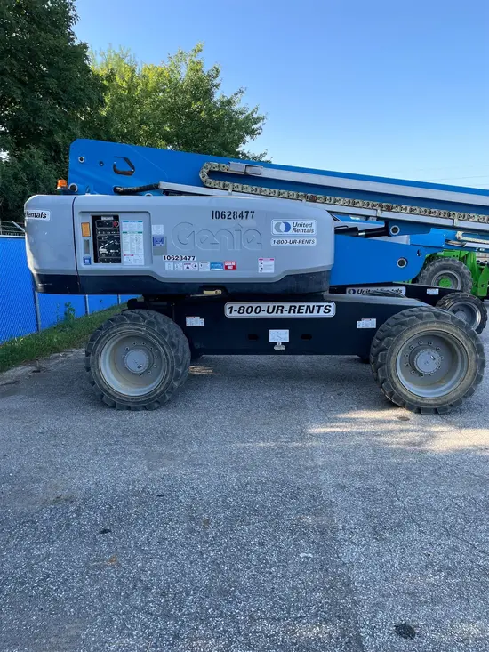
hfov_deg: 53.1
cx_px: 244
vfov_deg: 67.3
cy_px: 326
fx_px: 490
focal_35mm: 26
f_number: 1.6
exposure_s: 1/454
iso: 32
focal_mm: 4.2
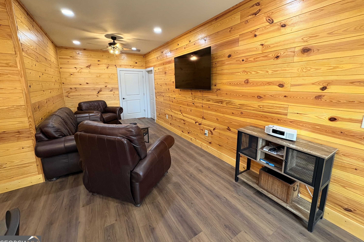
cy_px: 109
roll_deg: +1.0
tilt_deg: -9.6
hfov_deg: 100.4
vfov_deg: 77.1
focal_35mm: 15
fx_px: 152
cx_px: 187
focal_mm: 2.22
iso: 250
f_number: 2.2
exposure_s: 1/60
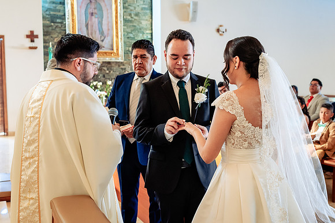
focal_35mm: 45
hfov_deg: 43.9
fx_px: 416
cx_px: 169
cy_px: 104
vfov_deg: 30.1
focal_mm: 35
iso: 2000
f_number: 4.5
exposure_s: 1/125
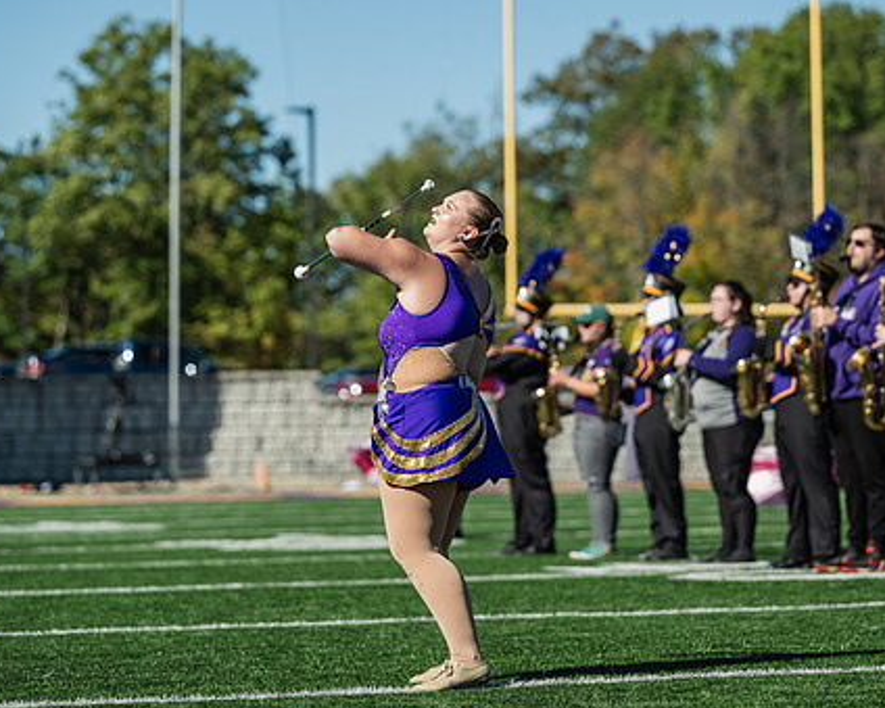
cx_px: 442
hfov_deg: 12.5
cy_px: 318
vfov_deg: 10.0
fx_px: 4033
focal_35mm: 154
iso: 80
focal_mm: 120
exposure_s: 1/1250
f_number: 3.2
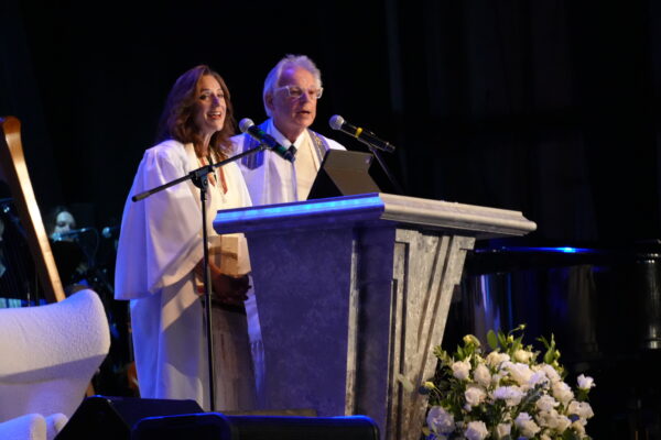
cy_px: 220
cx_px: 330
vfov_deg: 7.0
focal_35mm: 195
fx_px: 3580
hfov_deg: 10.5
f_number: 5.6
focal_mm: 130
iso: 6400
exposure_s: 1/30
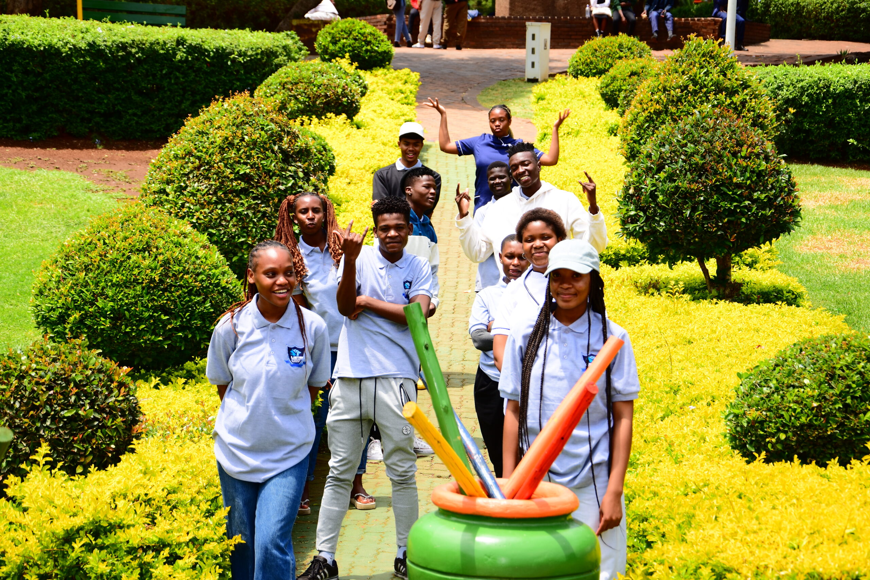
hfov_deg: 21.9
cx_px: 435
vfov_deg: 14.7
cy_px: 290
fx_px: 2247
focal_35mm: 93
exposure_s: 1/250
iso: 100
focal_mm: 62
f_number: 5.3
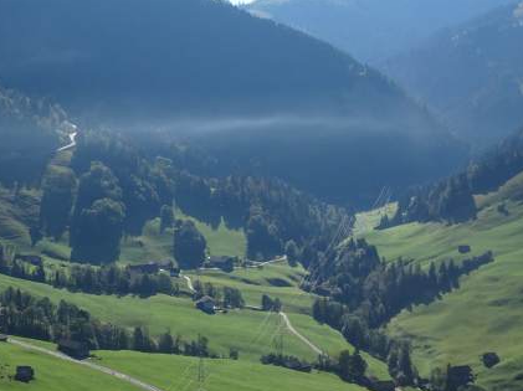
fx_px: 1177
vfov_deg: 18.8
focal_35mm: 78
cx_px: 130
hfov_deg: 24.8
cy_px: 132
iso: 80
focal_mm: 7.05
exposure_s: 1/800
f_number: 4
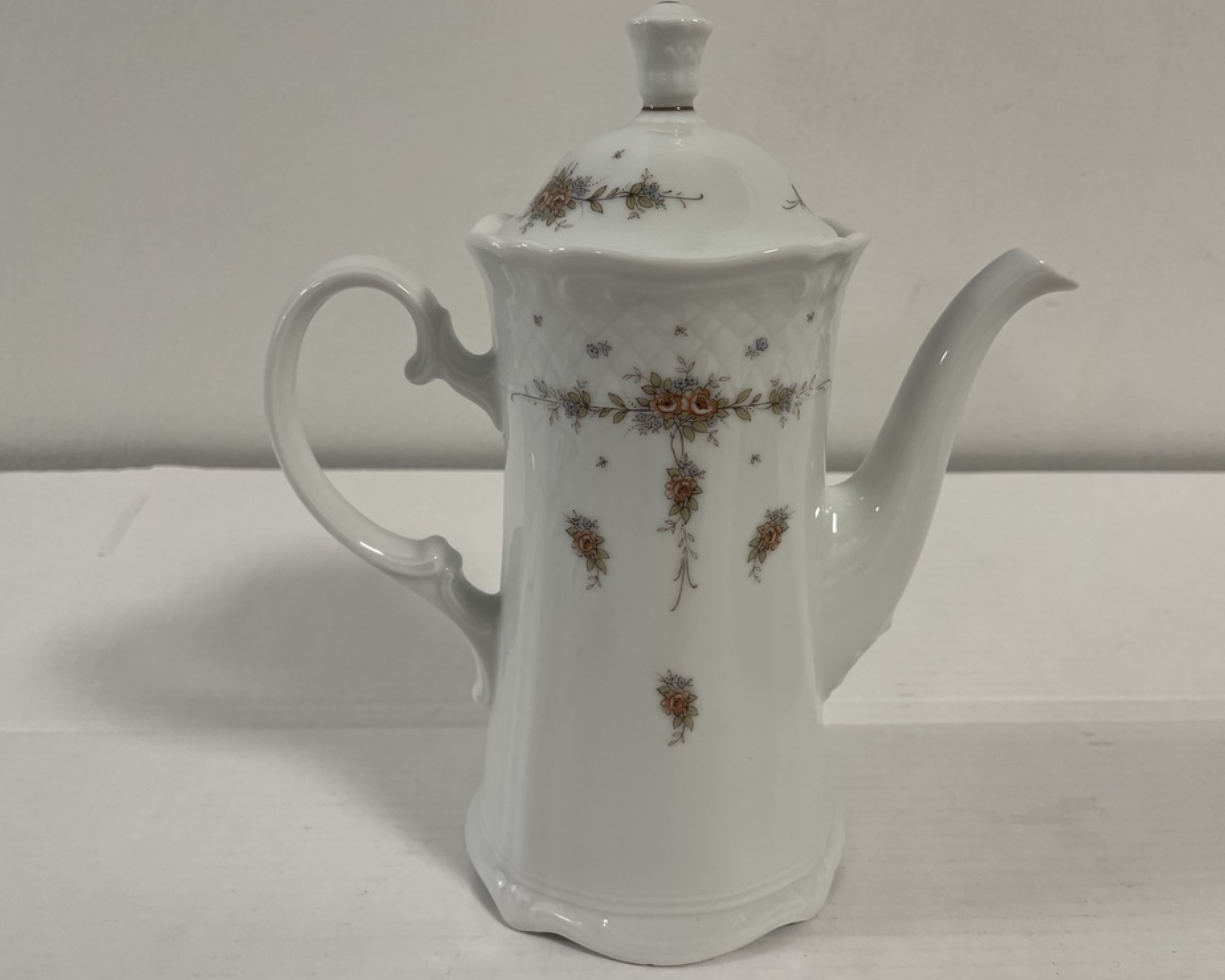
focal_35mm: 27
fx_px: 979
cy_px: 483
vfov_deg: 53.2
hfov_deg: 64.0
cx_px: 642
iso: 125
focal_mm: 5.1
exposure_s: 1/100
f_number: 1.6
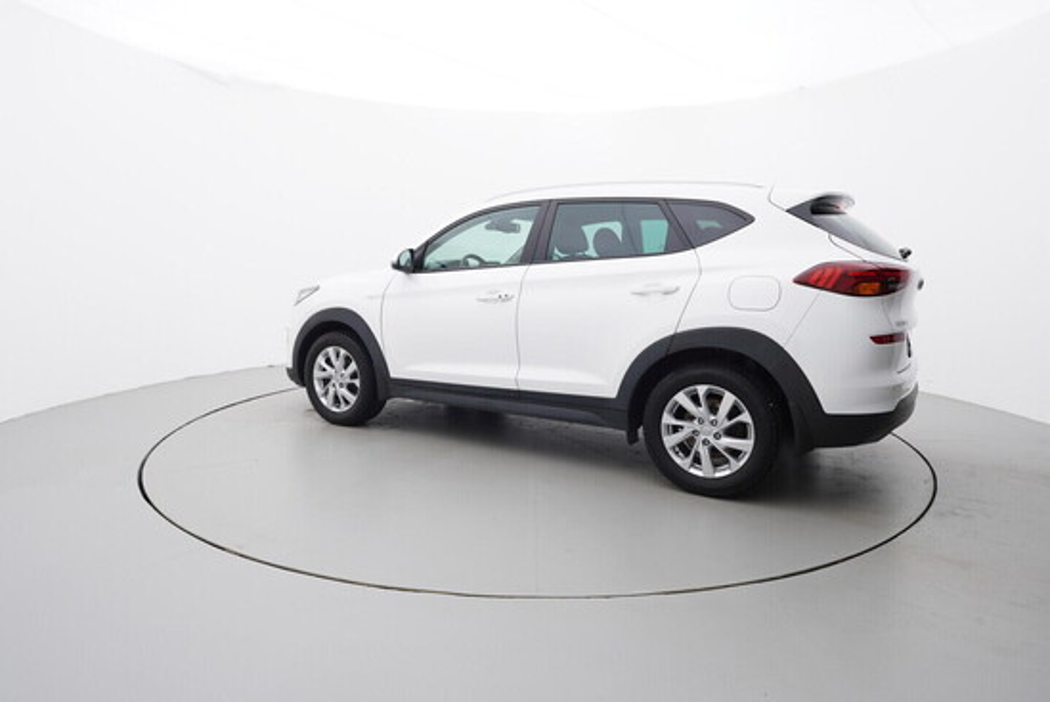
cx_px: 525
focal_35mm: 22
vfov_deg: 56.2
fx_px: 657
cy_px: 351
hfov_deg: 77.3
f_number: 5
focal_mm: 15
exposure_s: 1/80
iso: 200
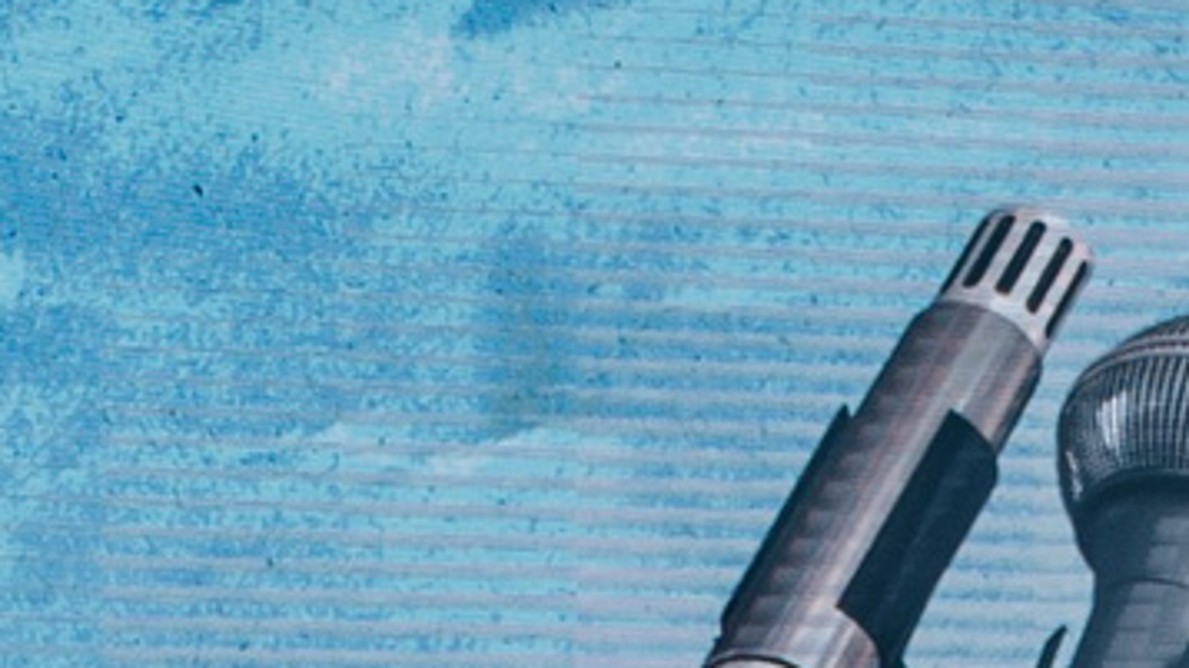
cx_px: 2256
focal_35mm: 263
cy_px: 1085
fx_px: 8288
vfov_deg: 4.6
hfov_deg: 7.9
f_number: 2.8
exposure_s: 1/200
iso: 250
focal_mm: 31
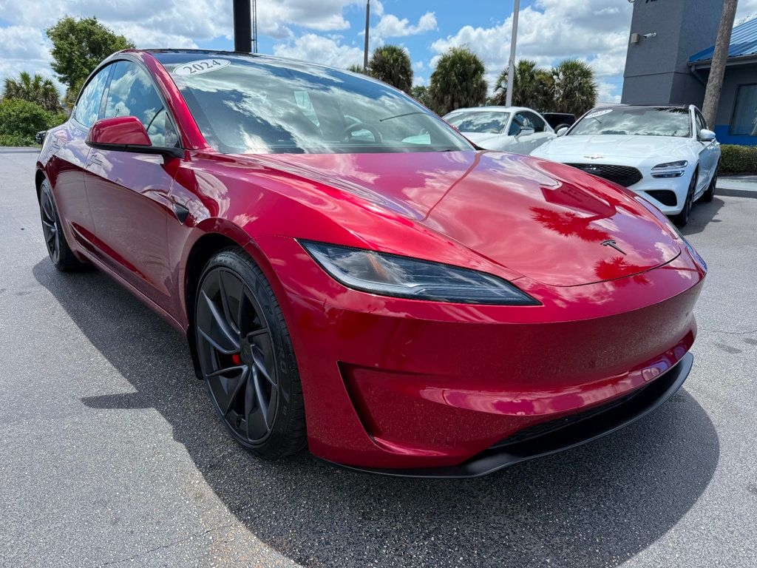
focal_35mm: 24
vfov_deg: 56.8
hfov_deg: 71.6
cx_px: 378
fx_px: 525
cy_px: 284
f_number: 1.78
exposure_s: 1/3759
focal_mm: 6.76
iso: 100
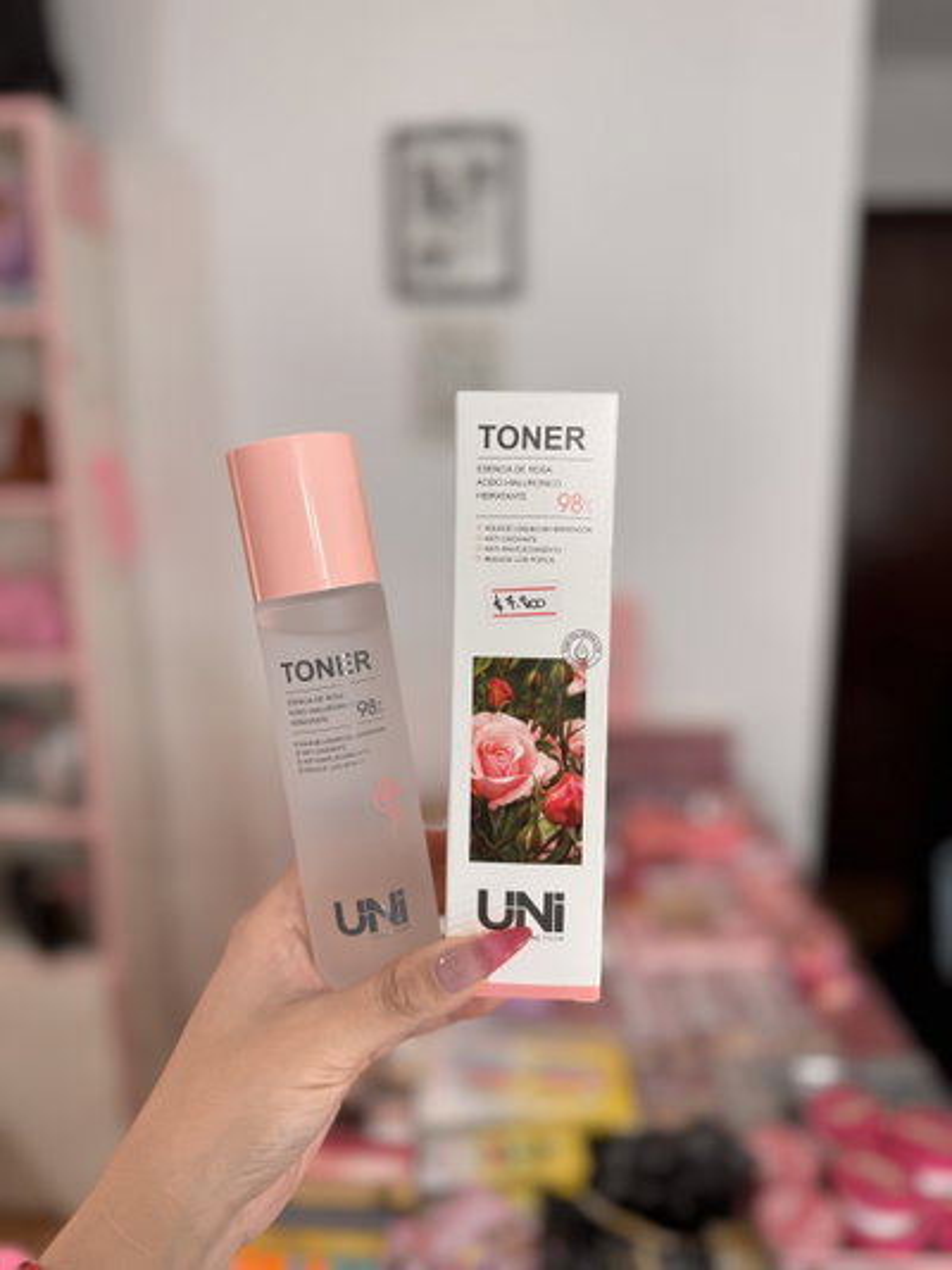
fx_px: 880
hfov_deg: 56.8
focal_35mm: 24
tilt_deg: -11.7
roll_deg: +0.9
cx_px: 476
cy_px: 635
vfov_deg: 71.6
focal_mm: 6.76
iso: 50
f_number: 1.78
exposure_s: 1/100
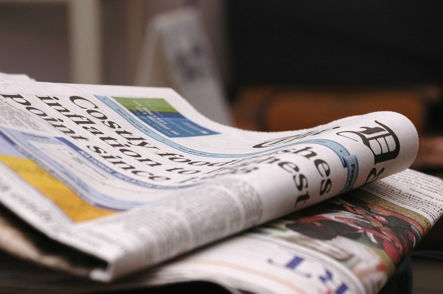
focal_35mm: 158
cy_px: 147
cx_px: 222
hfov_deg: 13.1
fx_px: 1934
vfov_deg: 8.7
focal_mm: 105
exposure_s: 1/60
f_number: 5.6
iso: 200
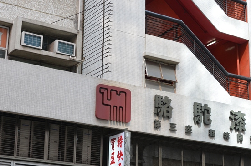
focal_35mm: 78
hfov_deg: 26.0
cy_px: 111
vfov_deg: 17.4
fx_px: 543
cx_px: 114
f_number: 5.6
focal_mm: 28
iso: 220
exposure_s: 1/125
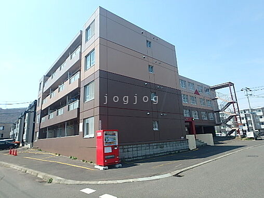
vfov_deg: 63.4
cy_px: 99
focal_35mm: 21
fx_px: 160
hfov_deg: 79.0
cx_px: 132
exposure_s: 1/800
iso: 125
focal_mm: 3.7
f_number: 3.5
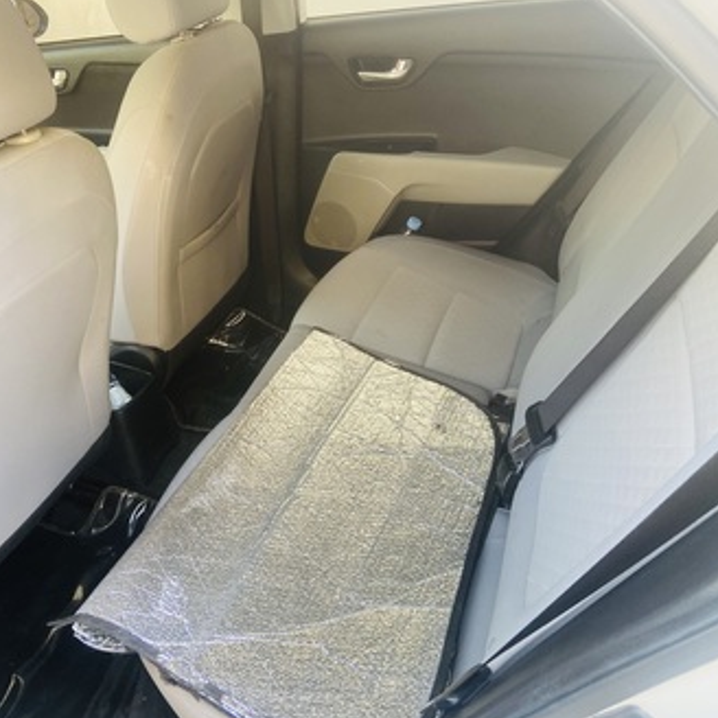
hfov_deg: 50.5
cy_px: 362
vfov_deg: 51.1
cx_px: 264
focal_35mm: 32
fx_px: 751
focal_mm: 4.25
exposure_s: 1/121
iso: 125
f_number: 1.8
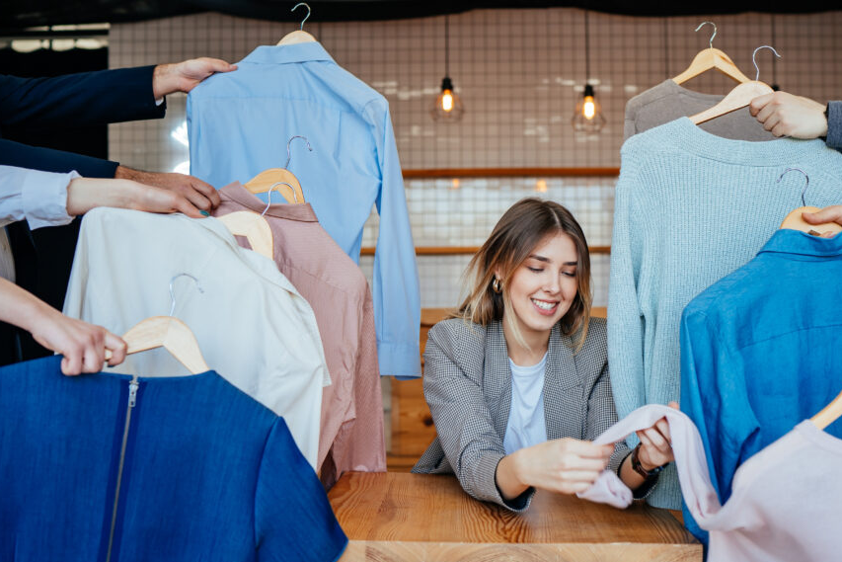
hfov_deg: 46.3
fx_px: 982
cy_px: 290
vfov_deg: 31.9
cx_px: 468
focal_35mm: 42
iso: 200
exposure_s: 1/100
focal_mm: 35
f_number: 2.5
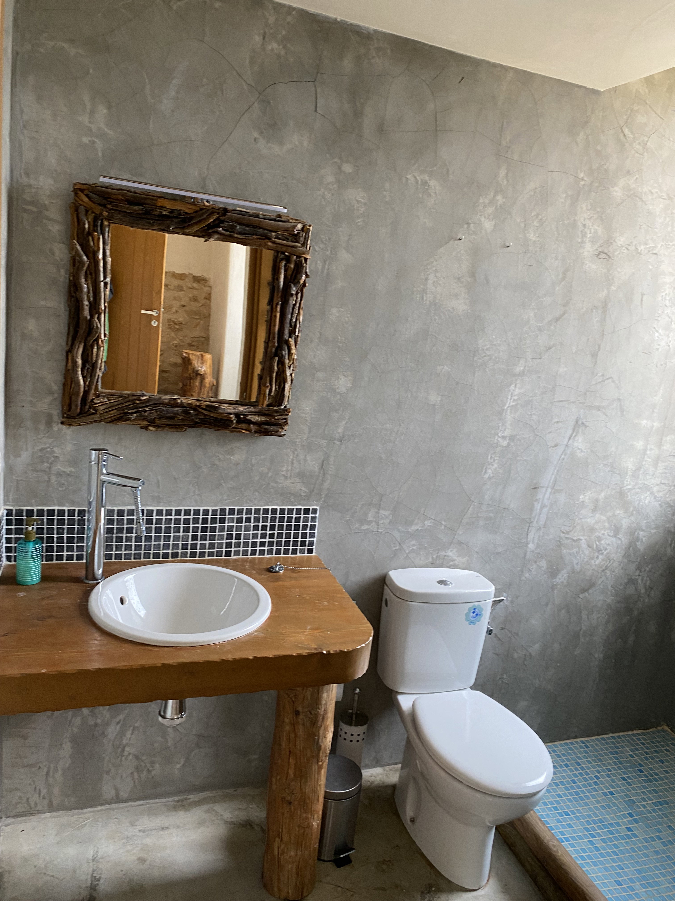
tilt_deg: -9.6
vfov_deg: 67.3
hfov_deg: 53.1
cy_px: 450
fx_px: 676
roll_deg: -6.4
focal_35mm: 26
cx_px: 338
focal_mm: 4.25
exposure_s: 1/60
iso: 160
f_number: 1.8
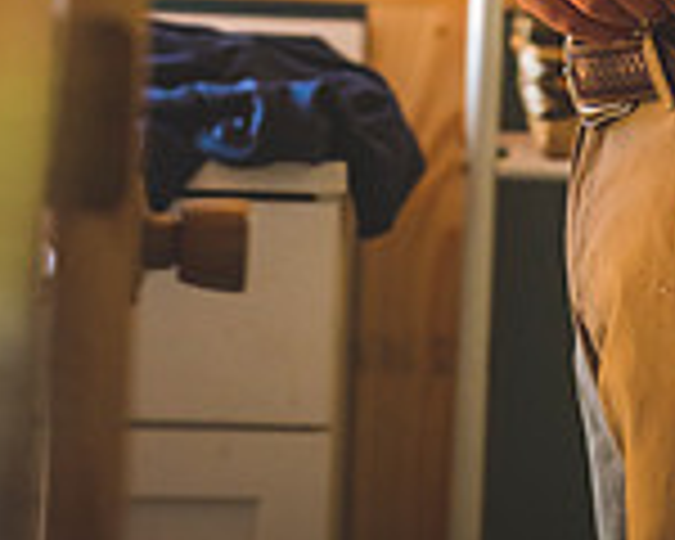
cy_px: -423
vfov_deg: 2.7
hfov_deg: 3.4
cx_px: 482
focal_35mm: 562
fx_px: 11227
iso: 2500
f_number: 2.8
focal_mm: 200
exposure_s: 1/320
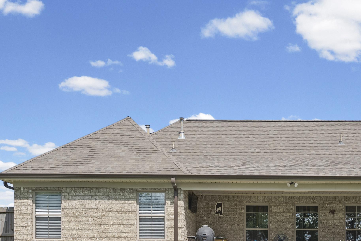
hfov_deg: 41.5
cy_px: 182
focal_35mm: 46
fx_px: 462
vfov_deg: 28.8
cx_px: 271
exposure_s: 1/640
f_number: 9
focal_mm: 29
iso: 800
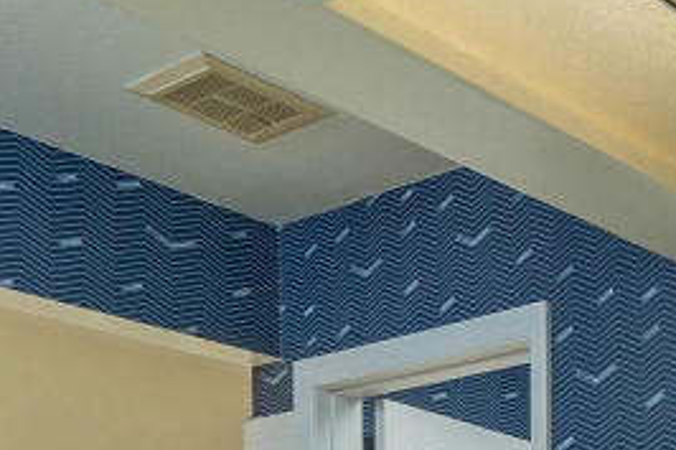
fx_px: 1220
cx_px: 1053
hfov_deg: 23.6
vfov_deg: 17.6
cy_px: 763
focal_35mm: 65
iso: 500
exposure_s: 1/200
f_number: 8
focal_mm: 10
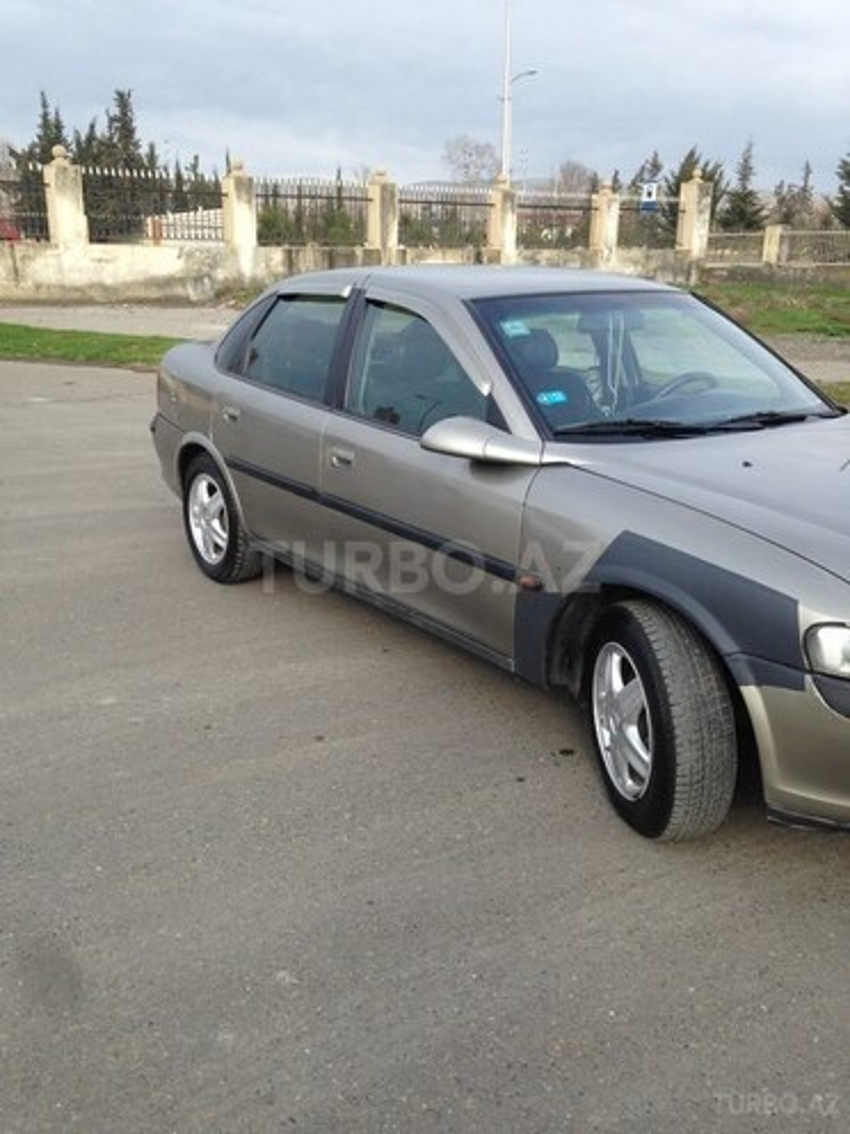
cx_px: 425
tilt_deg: -11.1
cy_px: 567
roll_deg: -2.0
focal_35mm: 33
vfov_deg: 55.4
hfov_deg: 42.9
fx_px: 1080
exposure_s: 1/609
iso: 50
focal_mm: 4.12
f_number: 2.4
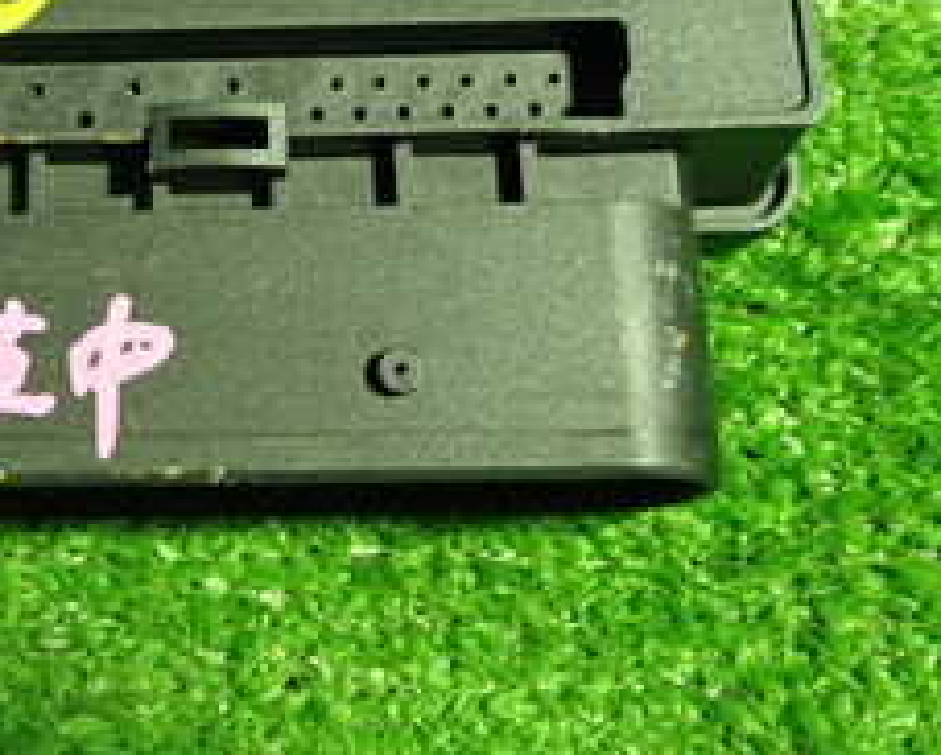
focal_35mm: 77
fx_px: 2147
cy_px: 0
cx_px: 136
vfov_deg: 19.4
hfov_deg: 24.2
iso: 500
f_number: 2.3
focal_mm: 5.4
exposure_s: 1/30
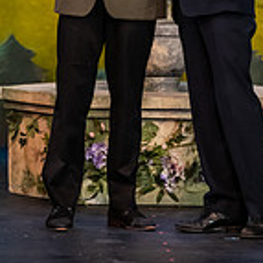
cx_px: 199
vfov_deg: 3.6
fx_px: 4143
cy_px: -51
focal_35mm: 482
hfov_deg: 3.6
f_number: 3.2
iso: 3200
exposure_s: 1/250
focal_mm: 180
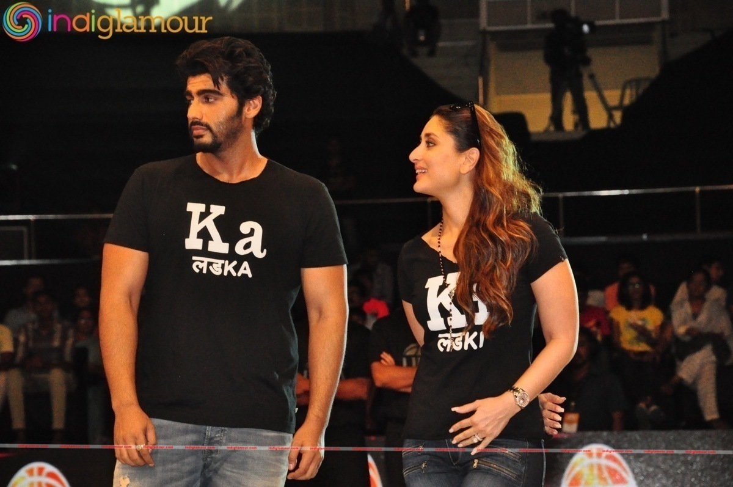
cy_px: 244
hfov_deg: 13.1
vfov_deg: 8.7
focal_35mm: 158
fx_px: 3203
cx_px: 366
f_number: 5.6
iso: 3200
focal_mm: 105
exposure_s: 1/125
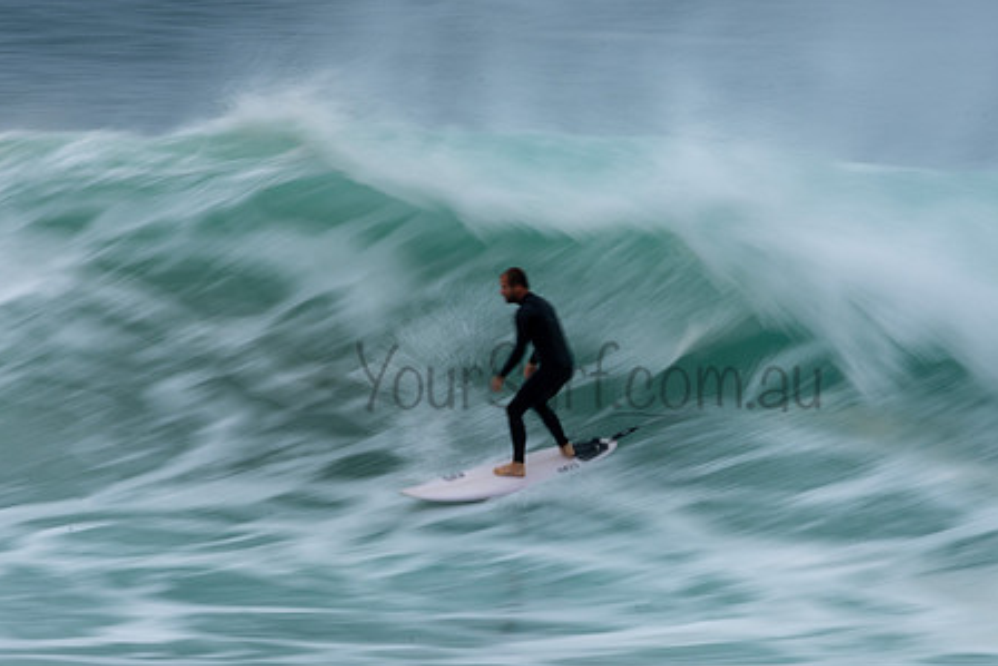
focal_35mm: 971
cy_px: 358
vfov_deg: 1.4
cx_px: 586
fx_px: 26925
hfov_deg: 2.1
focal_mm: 500
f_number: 29
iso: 100
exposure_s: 1/20
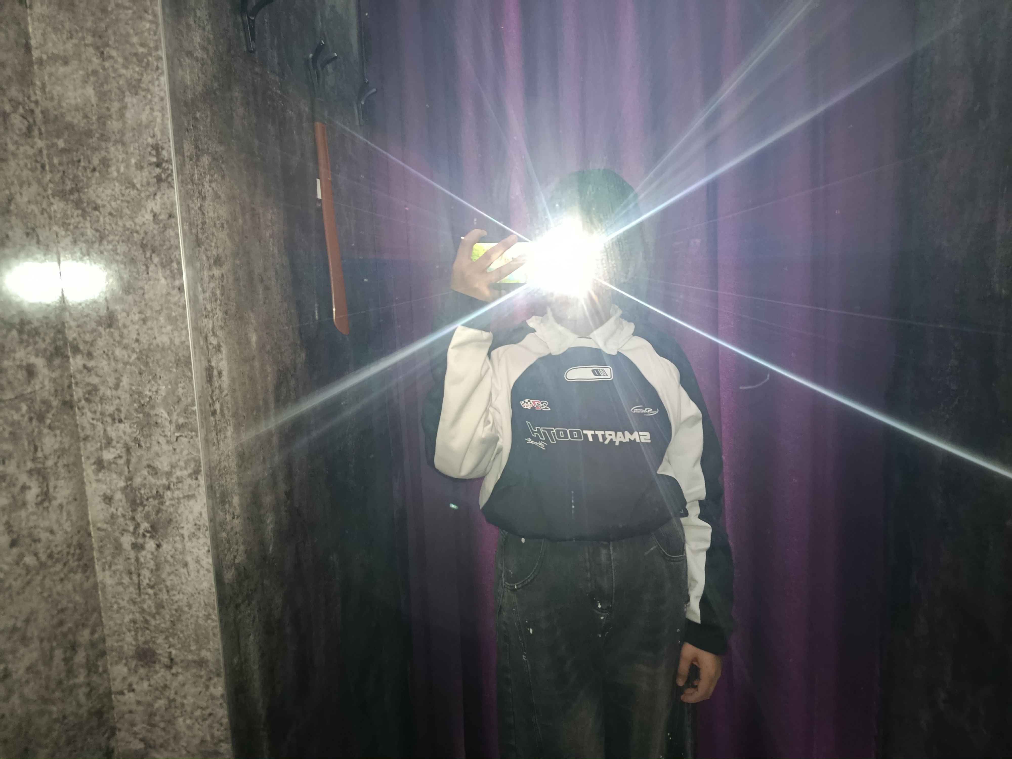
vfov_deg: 56.8
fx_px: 702
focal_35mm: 24
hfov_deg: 71.6
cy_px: 380
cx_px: 506
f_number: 1.7
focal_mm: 5.24
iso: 2014
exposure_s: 1/25
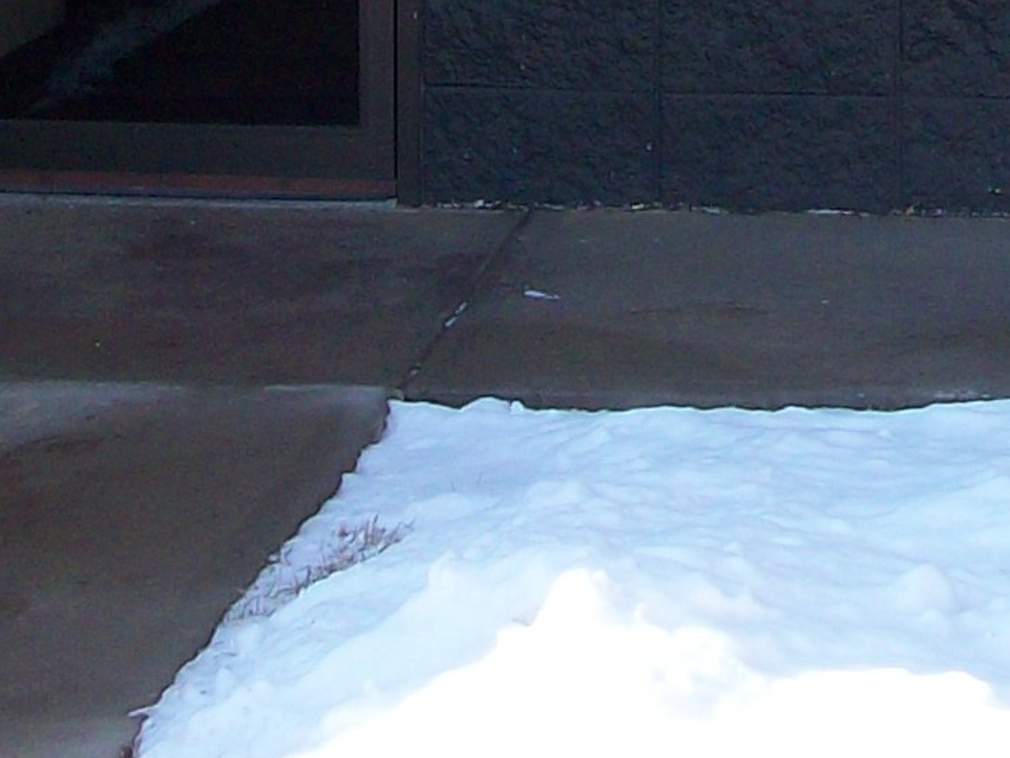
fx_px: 4202
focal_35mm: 144
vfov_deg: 9.7
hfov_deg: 13.4
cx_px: 1197
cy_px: -670
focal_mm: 5.7
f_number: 2.8
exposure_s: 1/325
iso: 80
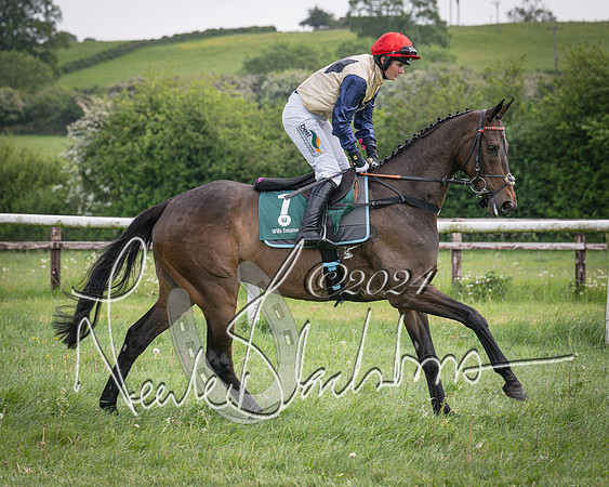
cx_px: 195
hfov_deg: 12.5
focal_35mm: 154
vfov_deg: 10.0
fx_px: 2779
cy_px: 222
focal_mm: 120
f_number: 5
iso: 400
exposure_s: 1/1600
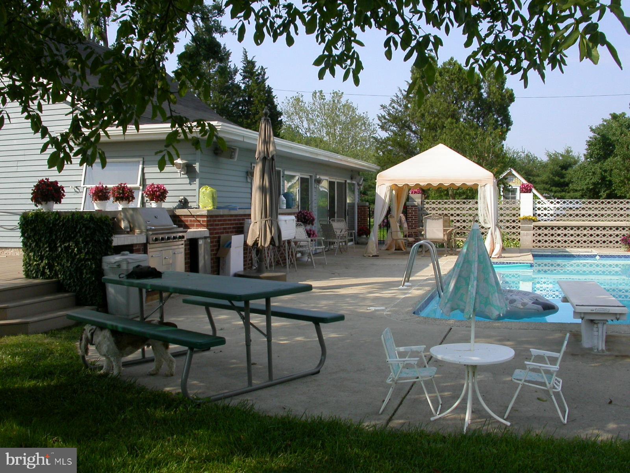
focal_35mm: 38
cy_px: 236
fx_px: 692
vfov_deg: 37.7
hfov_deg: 49.0
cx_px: 315
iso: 100
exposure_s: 1/307
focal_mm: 7.85
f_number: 6.7
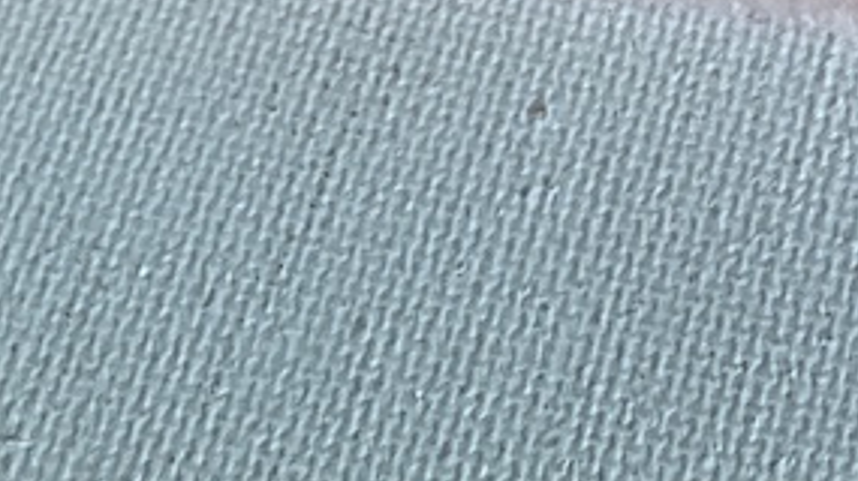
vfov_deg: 7.6
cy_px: -893
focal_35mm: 142
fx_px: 3229
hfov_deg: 15.1
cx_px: 379
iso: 20
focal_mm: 3
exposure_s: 1/100
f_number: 1.8
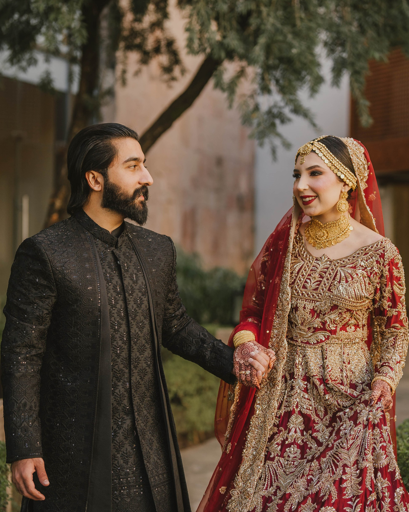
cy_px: 277
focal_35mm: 79
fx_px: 1195
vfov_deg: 24.1
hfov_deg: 19.4
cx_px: 227
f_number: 1.8
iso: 500
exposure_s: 1/1250
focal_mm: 50
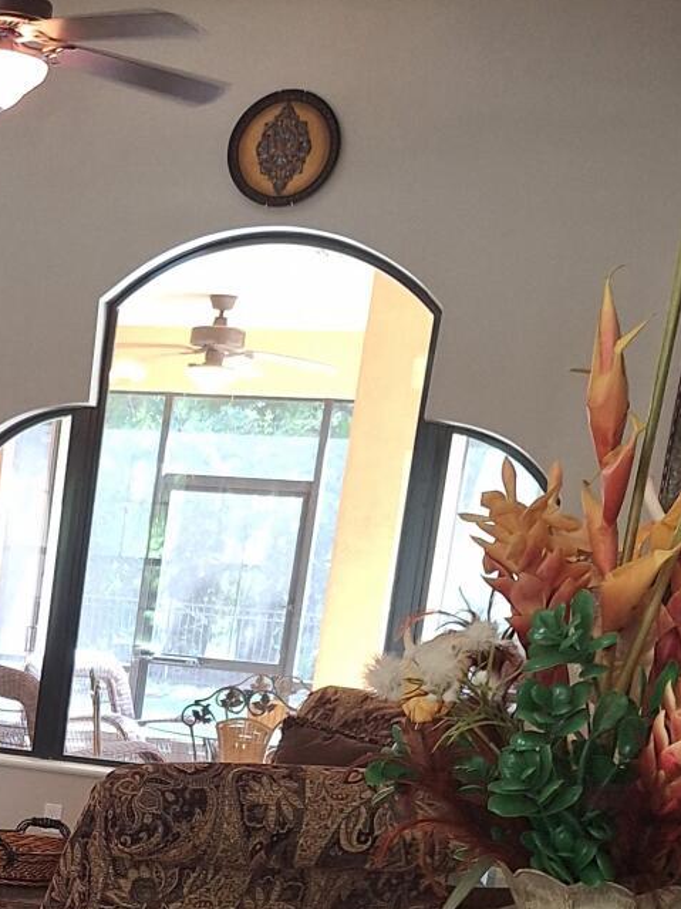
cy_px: 912
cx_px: -229
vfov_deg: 25.7
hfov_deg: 18.8
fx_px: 1889
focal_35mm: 72
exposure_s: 1/40
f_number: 1.8
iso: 100
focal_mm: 5.54
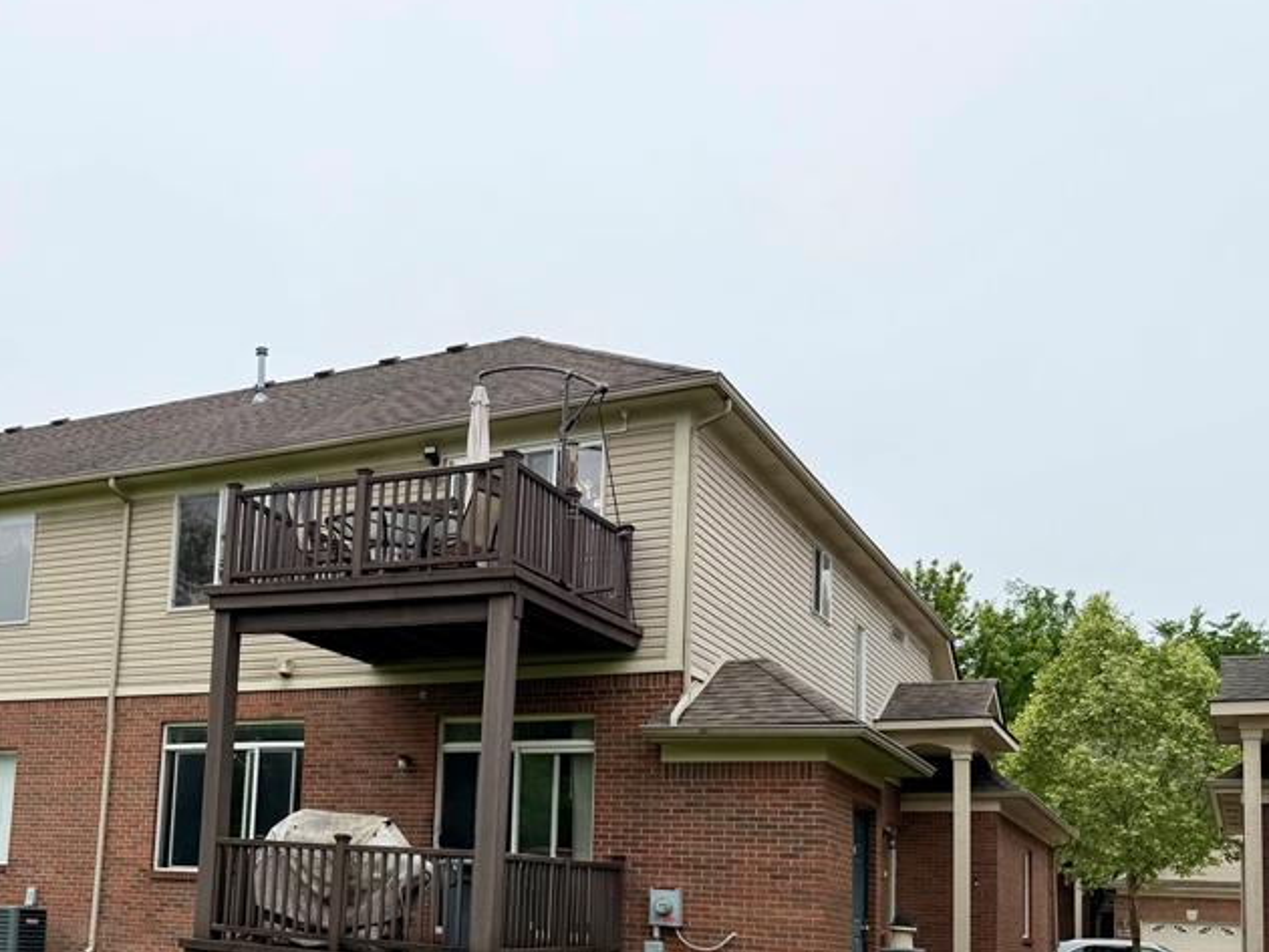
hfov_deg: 46.2
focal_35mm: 39
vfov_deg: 35.9
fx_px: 1430
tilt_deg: +8.4
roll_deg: -2.7
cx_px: 320
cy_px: 729
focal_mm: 6.76
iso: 80
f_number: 1.78
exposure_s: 1/2611
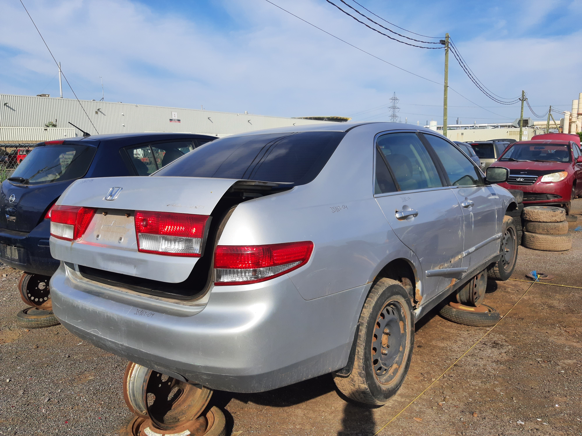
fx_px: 437
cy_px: 218
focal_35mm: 26
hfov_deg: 67.3
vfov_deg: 53.1
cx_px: 291
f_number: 1.7
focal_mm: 3.92
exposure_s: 1/1767
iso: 40
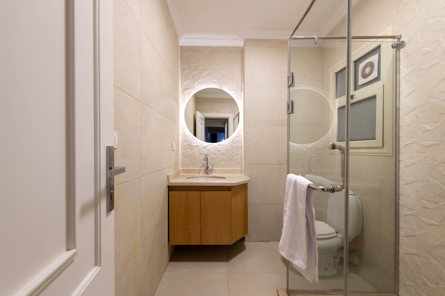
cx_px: 222
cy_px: 148
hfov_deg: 104.3
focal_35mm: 14
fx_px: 173
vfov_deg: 81.2
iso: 100
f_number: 5.6
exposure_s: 1/8
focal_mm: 14
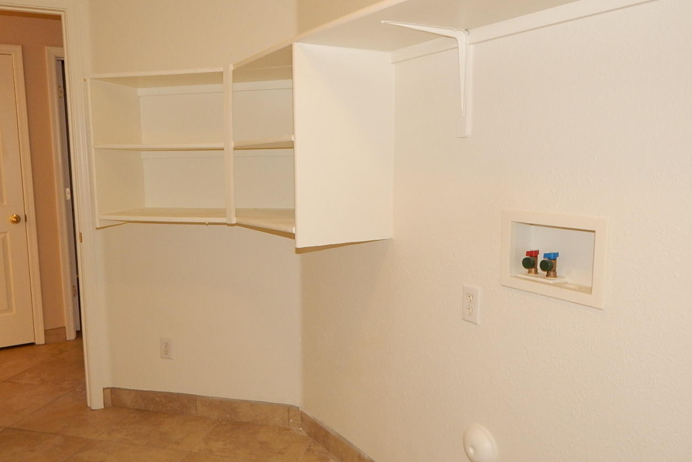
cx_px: 308
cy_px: 236
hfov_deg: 63.5
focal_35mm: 29
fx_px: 558
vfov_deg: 45.0
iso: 200
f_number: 3
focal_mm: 4
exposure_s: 1/30
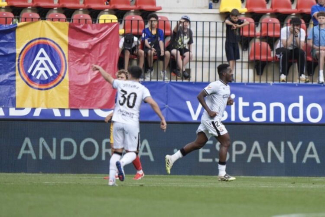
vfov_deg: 3.4
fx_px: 3611
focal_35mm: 400
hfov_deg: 5.2
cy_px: 108
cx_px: 162
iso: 160
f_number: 2.8
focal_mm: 400
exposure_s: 1/1000
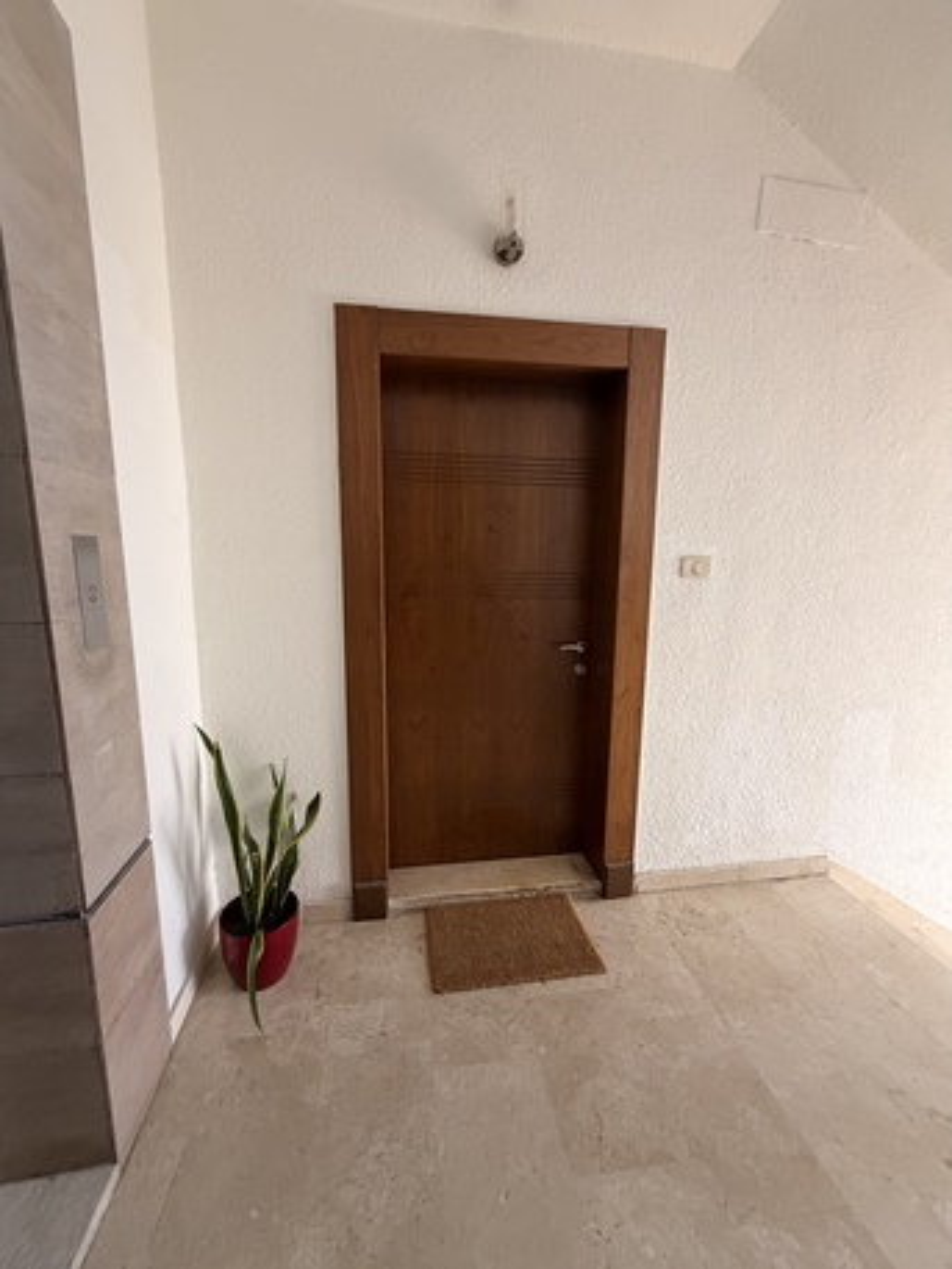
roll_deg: -0.4
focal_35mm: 14
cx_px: 476
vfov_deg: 102.0
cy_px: 634
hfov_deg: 85.7
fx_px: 513
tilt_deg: -8.0
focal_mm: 2.22
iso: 320
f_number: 2.2
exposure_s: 1/62
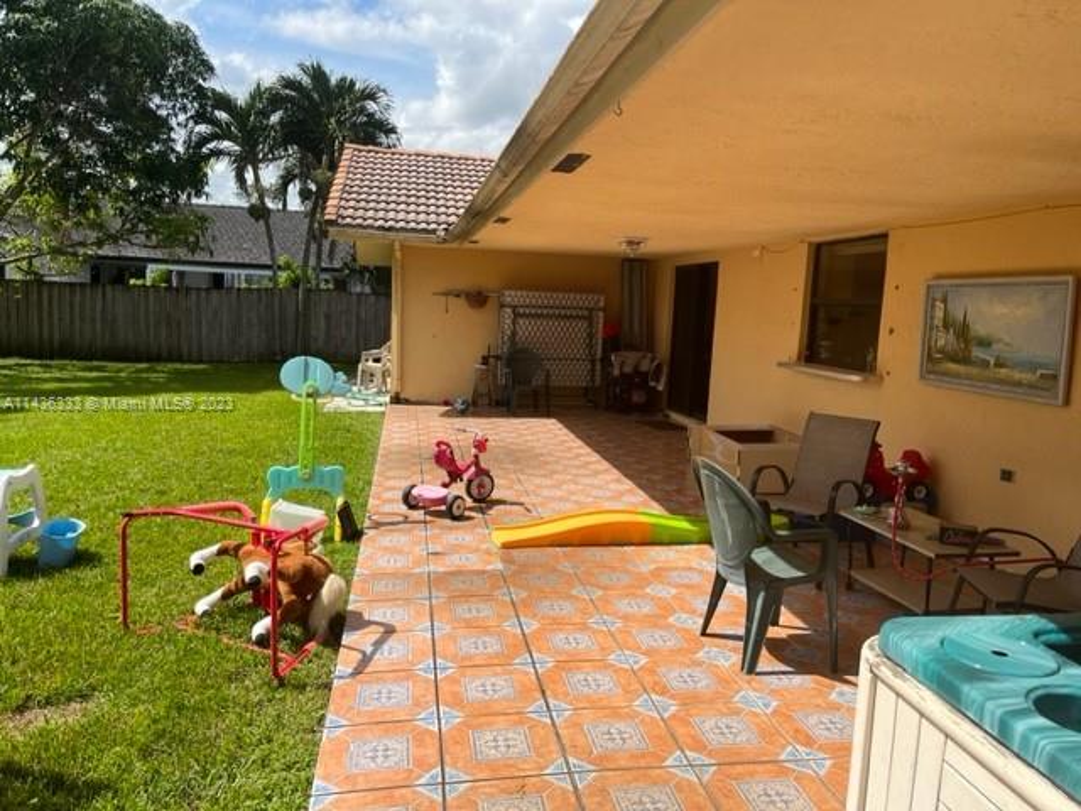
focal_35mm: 26
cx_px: 540
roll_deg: -2.6
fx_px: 812
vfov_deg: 53.1
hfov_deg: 67.3
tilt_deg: -5.2
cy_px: 406
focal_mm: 5.1
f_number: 1.6
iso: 50
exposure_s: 1/3745
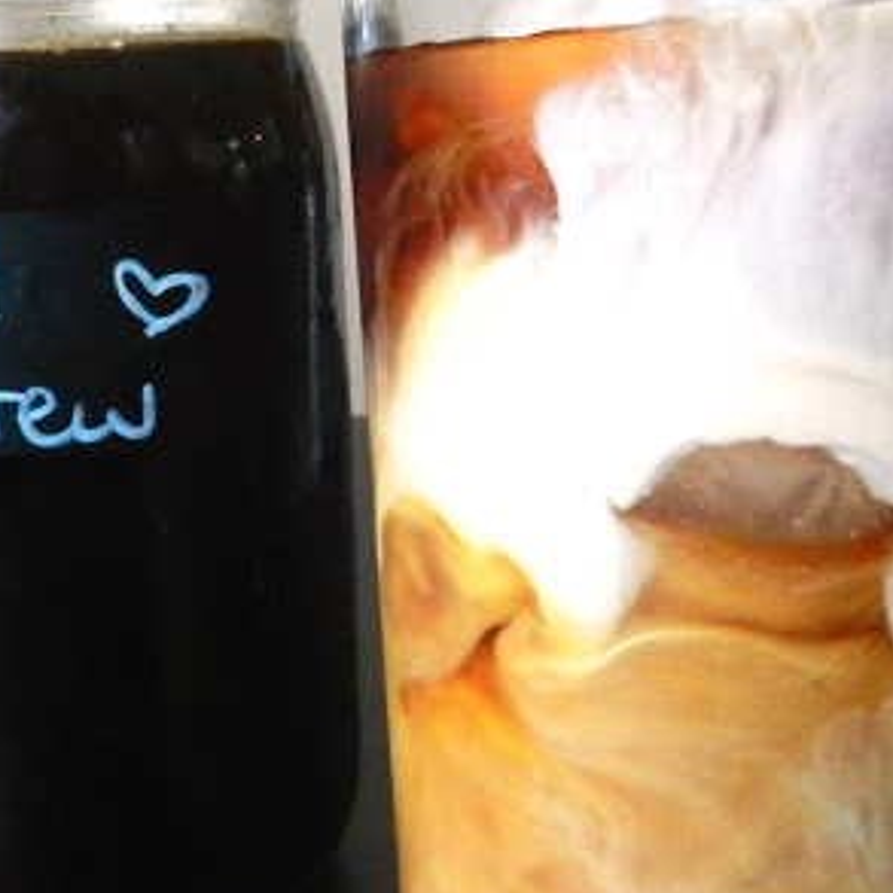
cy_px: 437
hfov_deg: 28.9
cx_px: 171
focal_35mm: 58
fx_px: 1693
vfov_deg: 29.6
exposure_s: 1/40
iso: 640
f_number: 3.5
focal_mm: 4.5
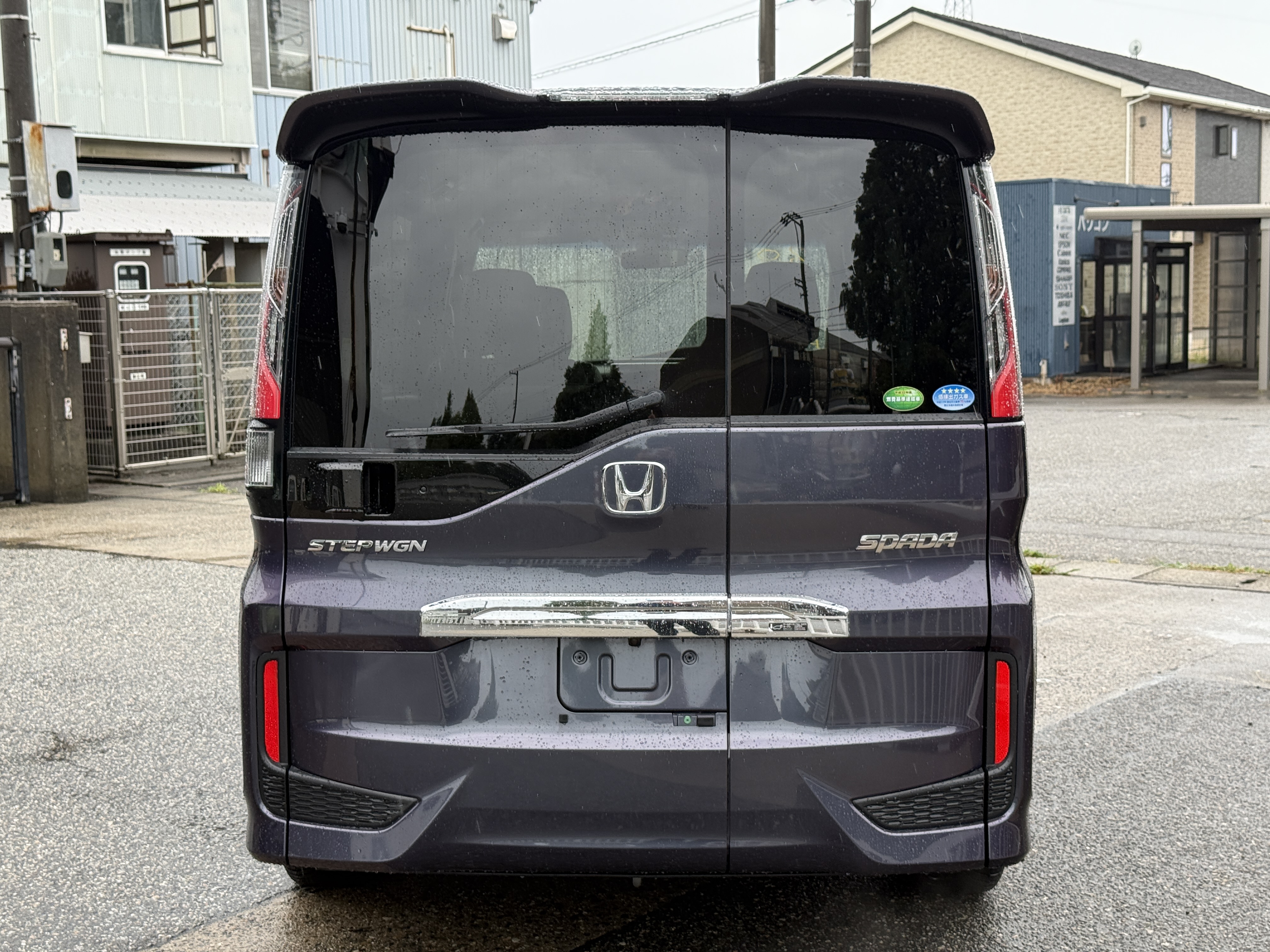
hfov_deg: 39.7
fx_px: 1761
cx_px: 635
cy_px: 476
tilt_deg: -5.6
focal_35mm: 48
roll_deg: +1.3
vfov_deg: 30.3
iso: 80
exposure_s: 1/420
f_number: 1.78
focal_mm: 6.76
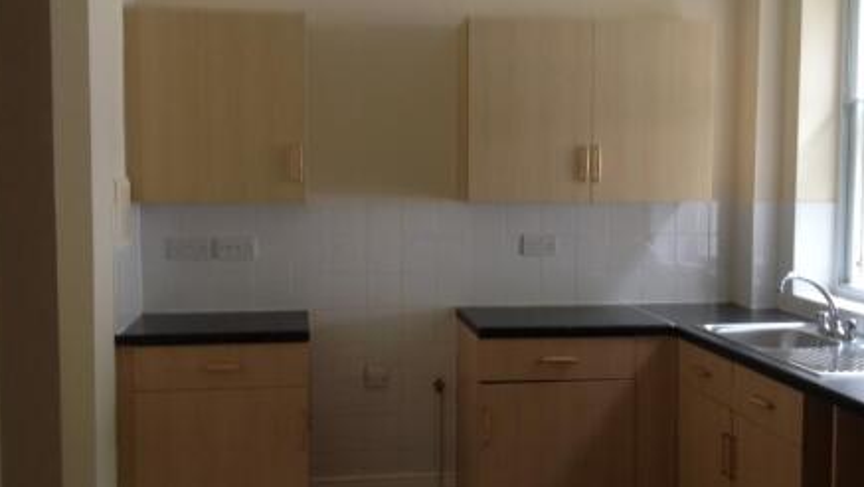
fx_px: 1169
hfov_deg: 40.5
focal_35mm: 51
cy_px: 235
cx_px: 470
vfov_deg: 23.5
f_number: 2.4
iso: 50
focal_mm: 4.28
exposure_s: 1/17
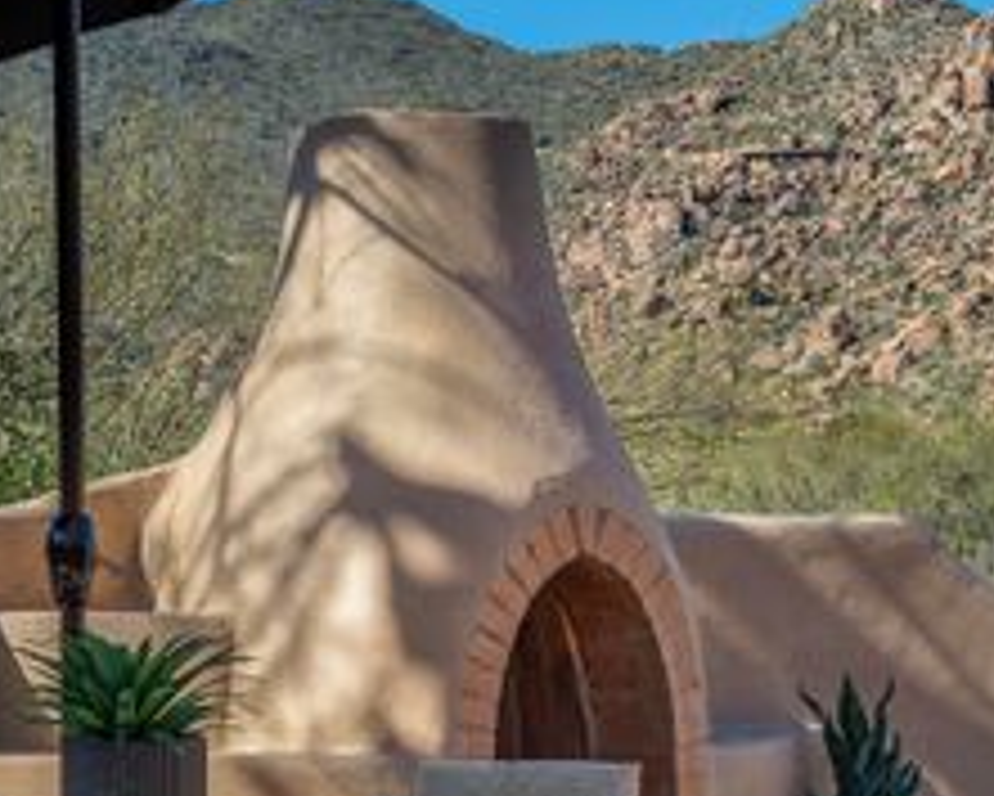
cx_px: 868
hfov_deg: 17.9
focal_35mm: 106
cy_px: 612
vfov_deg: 14.5
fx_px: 3120
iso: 100
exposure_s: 1/250
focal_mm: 50
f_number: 11
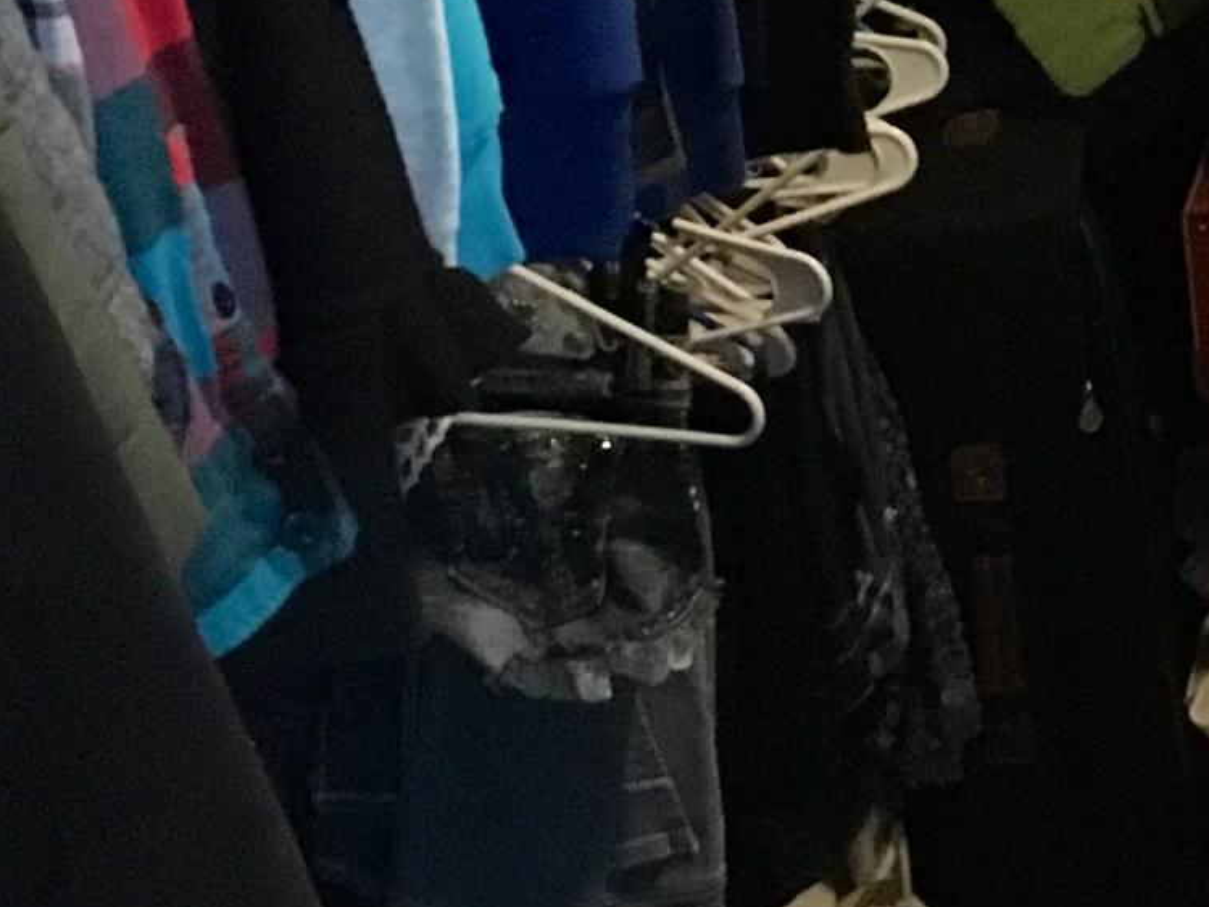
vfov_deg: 12.3
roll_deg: +2.0
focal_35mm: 116
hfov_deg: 15.5
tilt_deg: -15.8
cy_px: -375
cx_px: 1873
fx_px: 4053
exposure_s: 1/15
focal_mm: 4.15
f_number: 2.2
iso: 400
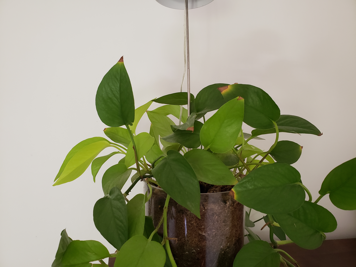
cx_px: 178
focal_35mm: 26
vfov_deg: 53.1
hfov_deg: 67.3
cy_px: 134
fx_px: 267
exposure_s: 1/60
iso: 250
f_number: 2.4
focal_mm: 4.3
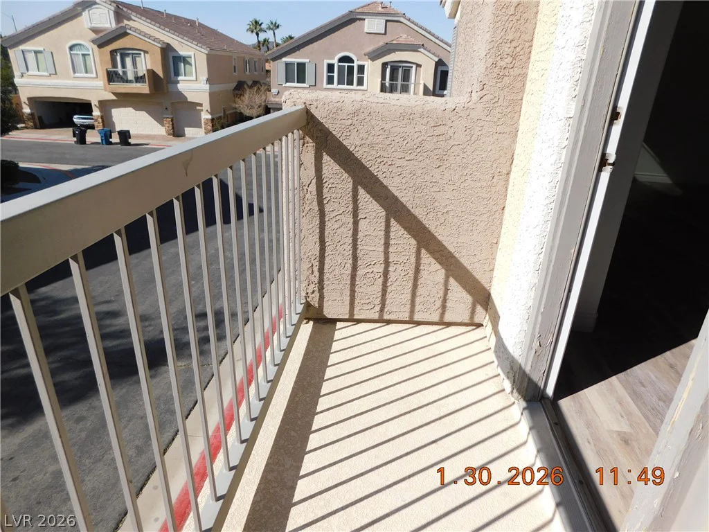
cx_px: 354
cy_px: 266
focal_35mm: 23
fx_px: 471
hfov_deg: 73.9
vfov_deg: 58.9
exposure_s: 1/500
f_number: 6
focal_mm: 4
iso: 125
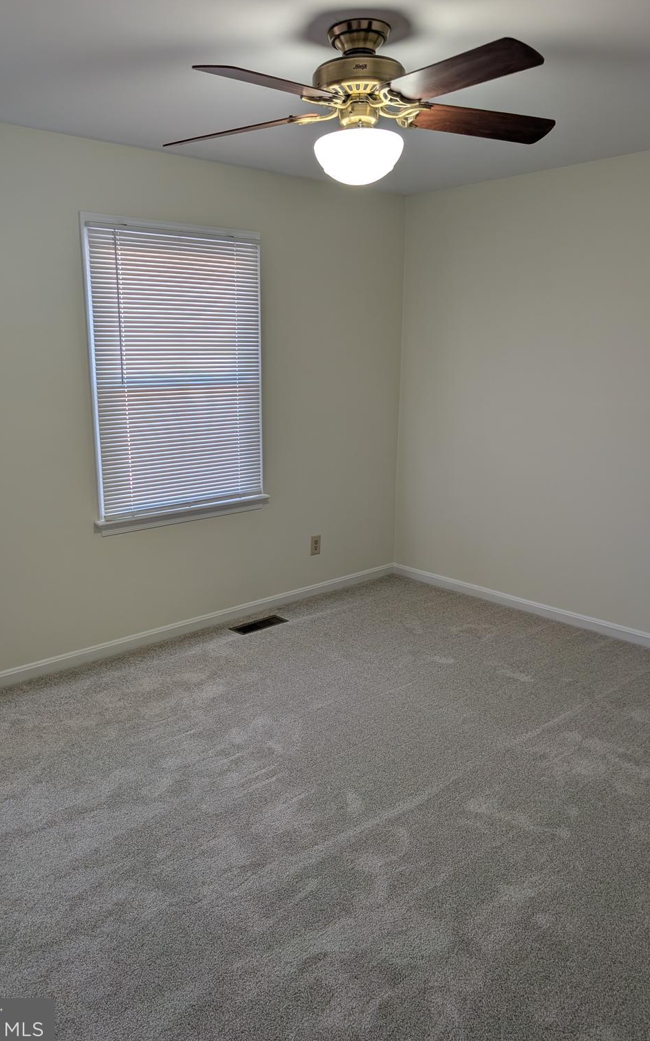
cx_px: 281
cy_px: 524
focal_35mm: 26
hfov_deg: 47.5
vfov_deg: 70.4
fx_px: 737
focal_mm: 6.9
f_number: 1.68
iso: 22
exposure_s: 1/24
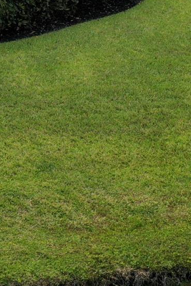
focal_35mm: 153
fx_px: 1218
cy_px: -168
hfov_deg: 8.8
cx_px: -87
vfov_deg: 12.6
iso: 100
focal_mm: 10.26
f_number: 5.6
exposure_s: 1/400
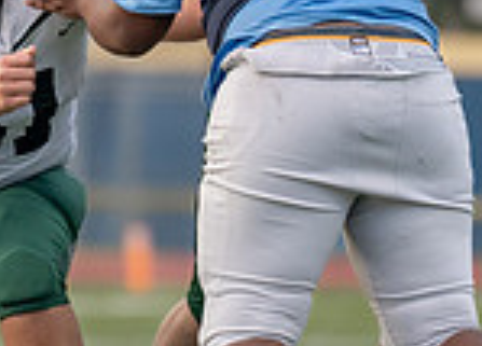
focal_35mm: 1090
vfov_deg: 1.3
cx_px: 4
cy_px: 83
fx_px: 14948
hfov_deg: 1.8
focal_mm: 200
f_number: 2.8
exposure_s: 1/1250
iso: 250
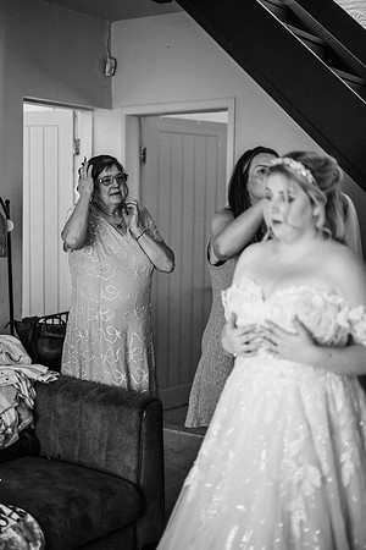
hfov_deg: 27.0
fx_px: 762
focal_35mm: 50
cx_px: 183
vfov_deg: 39.6
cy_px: 275
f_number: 1.4
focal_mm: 50
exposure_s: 1/200
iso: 560
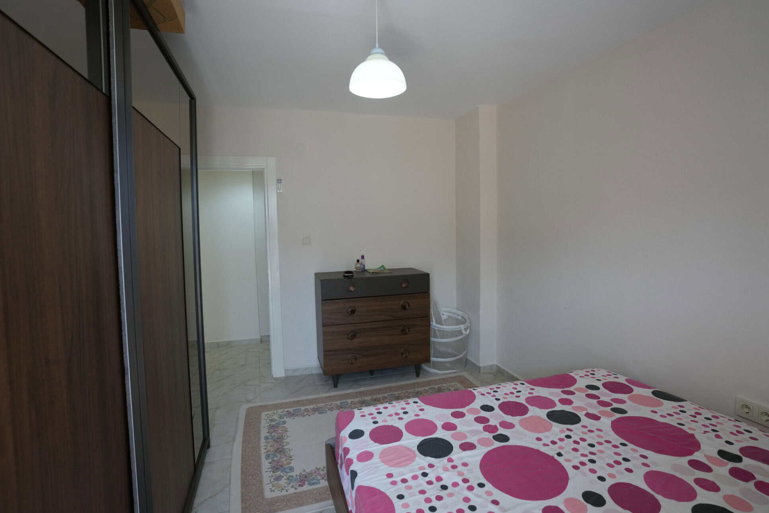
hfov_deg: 90.0
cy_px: 249
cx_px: 385
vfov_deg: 67.4
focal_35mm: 18
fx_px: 384
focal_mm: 17
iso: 640
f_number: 4
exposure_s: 1/160
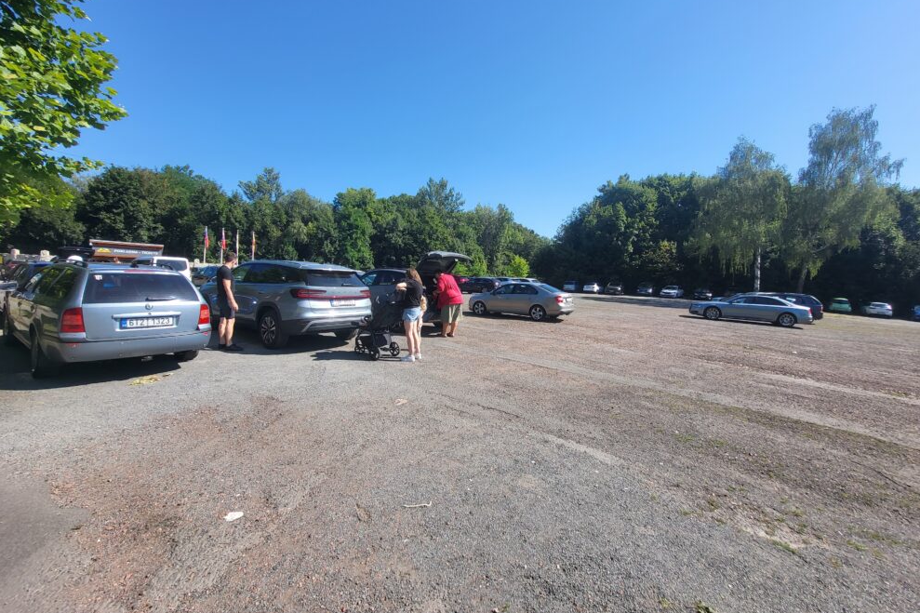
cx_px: 475
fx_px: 358
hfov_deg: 104.2
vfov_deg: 81.1
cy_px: 285
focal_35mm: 14
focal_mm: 1.74
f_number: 2.2
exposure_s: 1/756
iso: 32
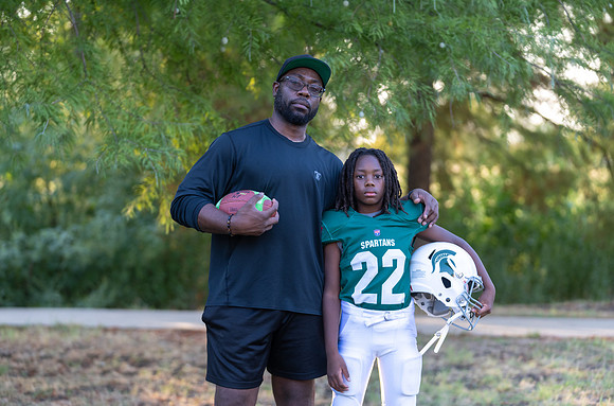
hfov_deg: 18.0
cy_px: 213
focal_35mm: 114
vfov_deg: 11.9
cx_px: 300
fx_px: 1939
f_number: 2.8
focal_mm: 106
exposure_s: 1/320
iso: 320
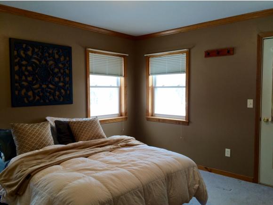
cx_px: 136
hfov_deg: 61.6
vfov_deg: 48.3
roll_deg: +0.6
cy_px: 102
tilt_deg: -3.1
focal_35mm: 29
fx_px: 229
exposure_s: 1/40
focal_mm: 4.15
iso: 32
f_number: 2.2
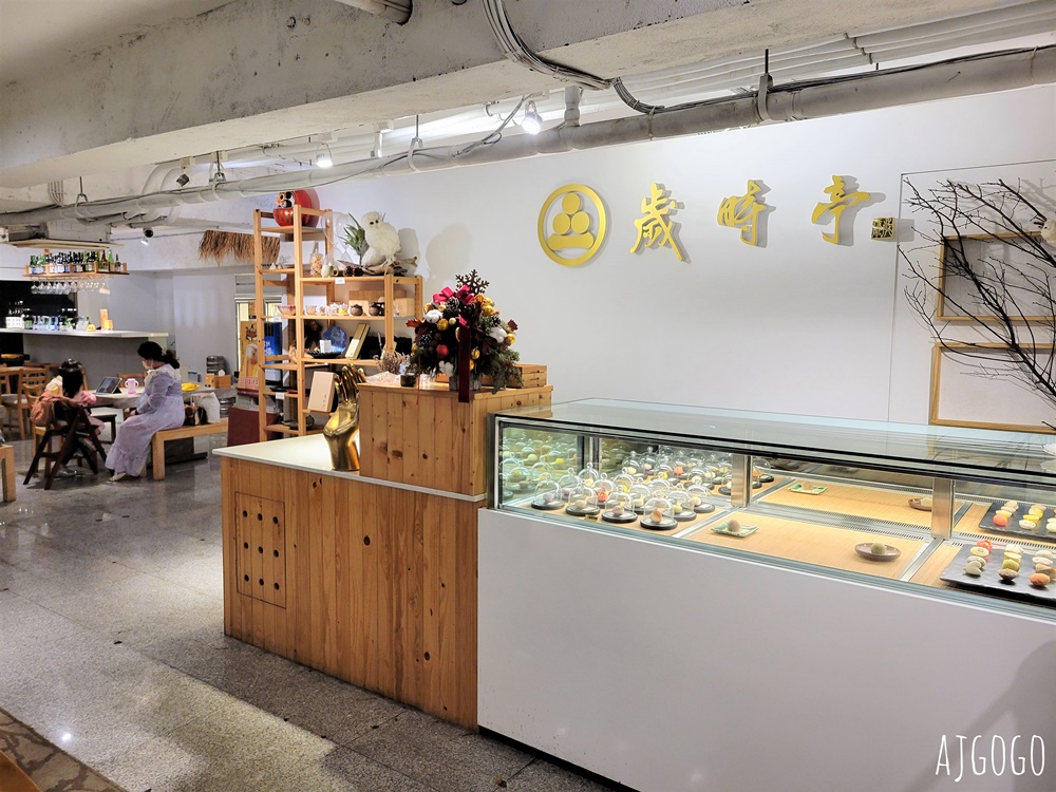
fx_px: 793
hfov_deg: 67.3
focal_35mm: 26
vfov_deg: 53.1
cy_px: 396
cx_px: 528
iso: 250
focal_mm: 5.4
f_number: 1.8
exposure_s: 1/119
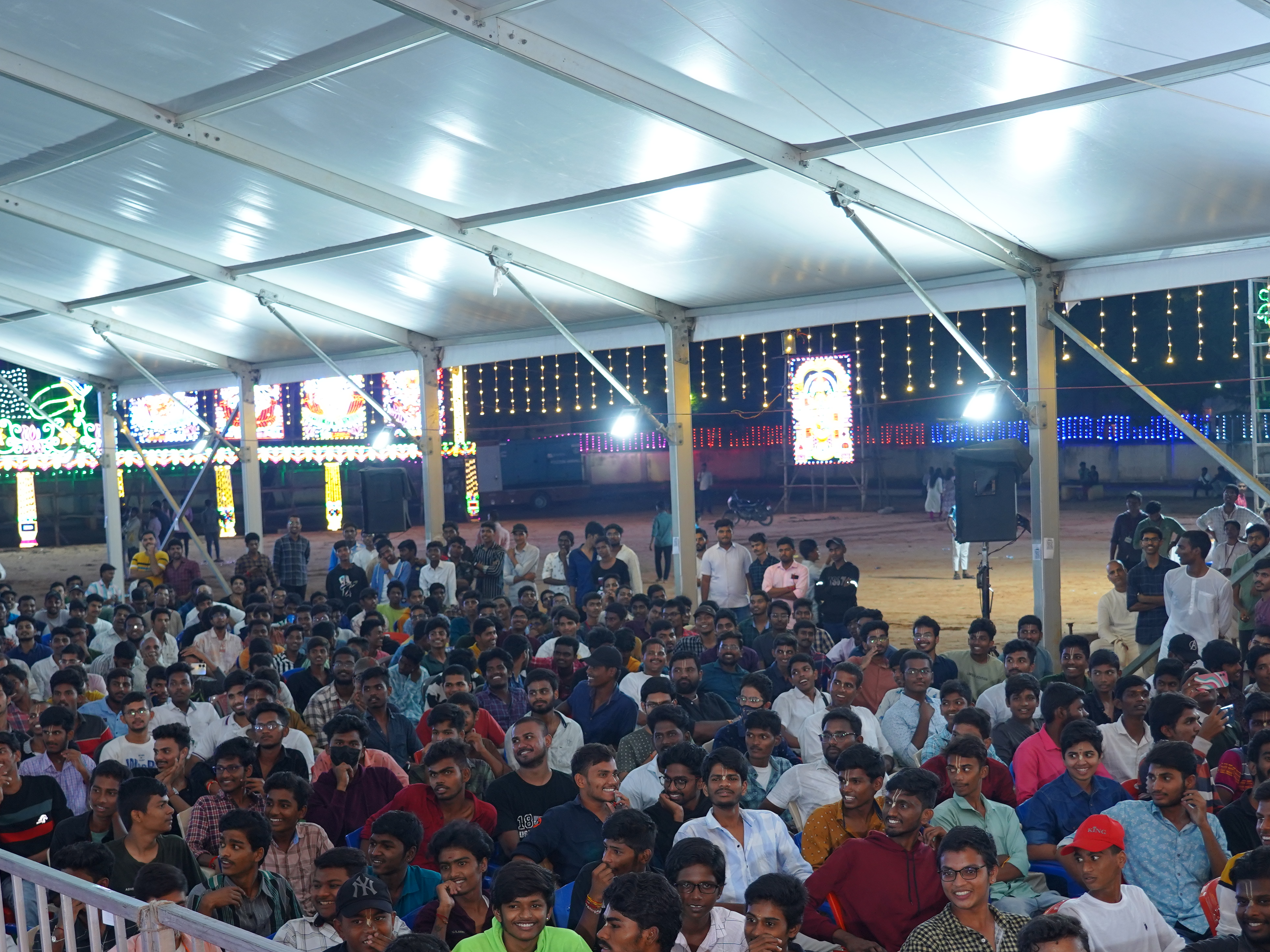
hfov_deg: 33.2
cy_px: 634
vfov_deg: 25.1
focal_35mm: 58
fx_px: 2128
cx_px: 620
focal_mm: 39
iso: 1000
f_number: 4
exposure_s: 1/60
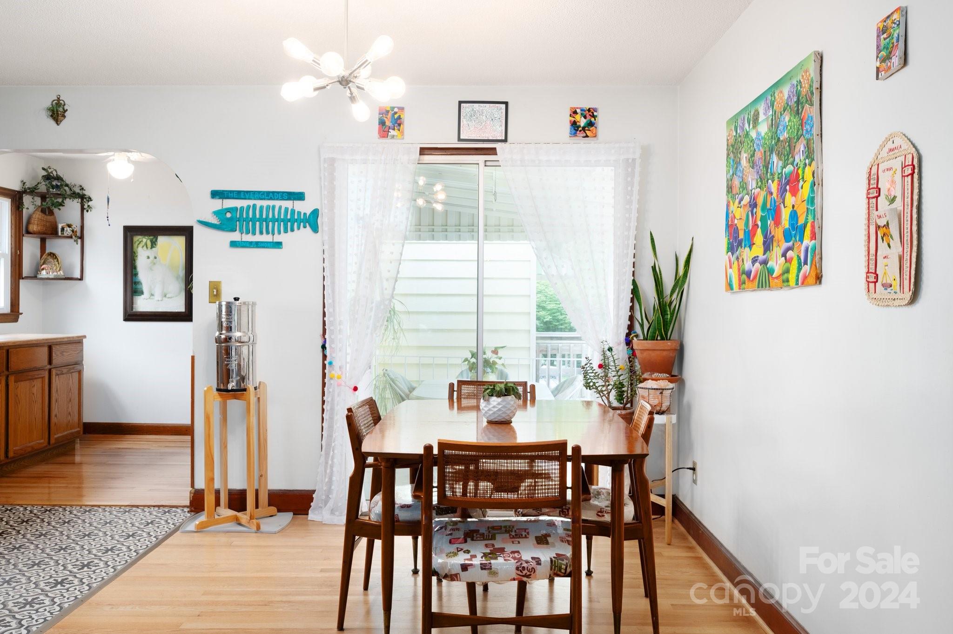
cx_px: 476
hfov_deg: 62.0
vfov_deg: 43.5
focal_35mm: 30
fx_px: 794
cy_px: 317
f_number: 8
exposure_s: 1/60
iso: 400
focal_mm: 30
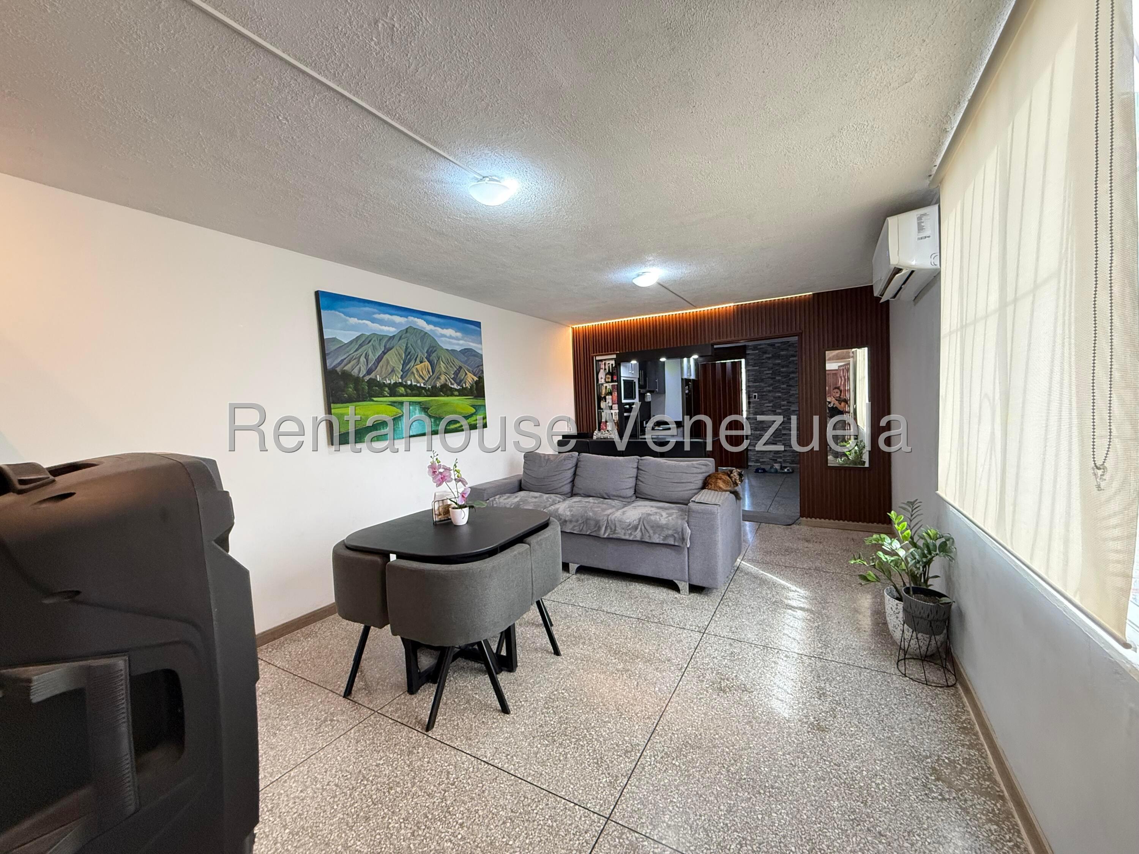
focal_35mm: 14
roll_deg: +2.6
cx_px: 570
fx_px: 461
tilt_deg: -2.8
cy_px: 427
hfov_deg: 102.1
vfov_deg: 85.7
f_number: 2.2
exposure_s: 1/60
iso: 500
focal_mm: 2.22
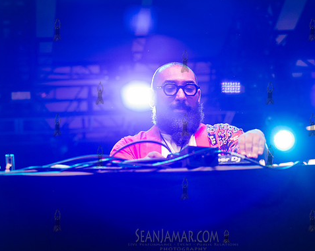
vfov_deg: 14.4
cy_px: 125
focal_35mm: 107
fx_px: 997
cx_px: 184
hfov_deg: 17.9
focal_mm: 82
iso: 2000
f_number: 3.5
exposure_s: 1/400
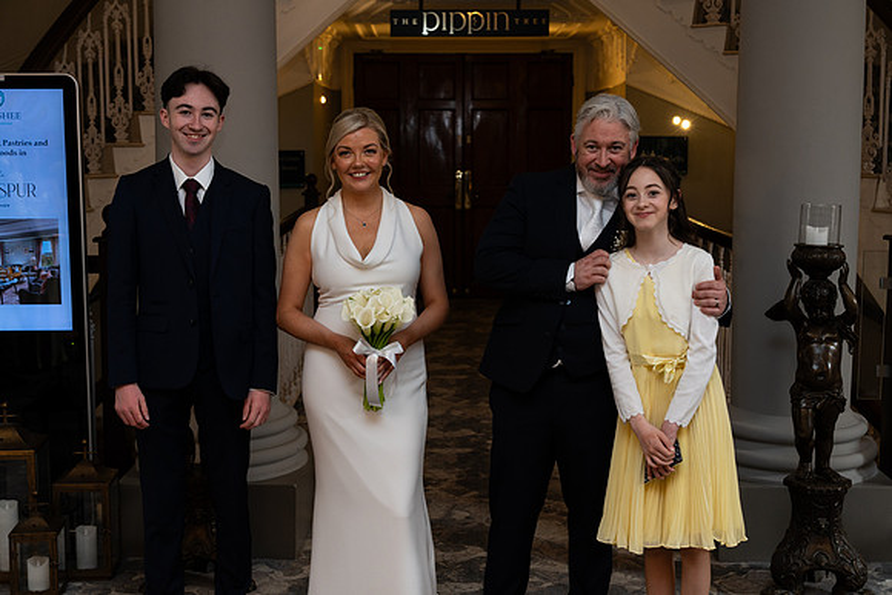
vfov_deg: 27.0
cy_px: 298
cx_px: 446
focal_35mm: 50
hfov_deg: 39.6
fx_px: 1239
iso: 1000
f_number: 4
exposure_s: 1/160
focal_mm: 50
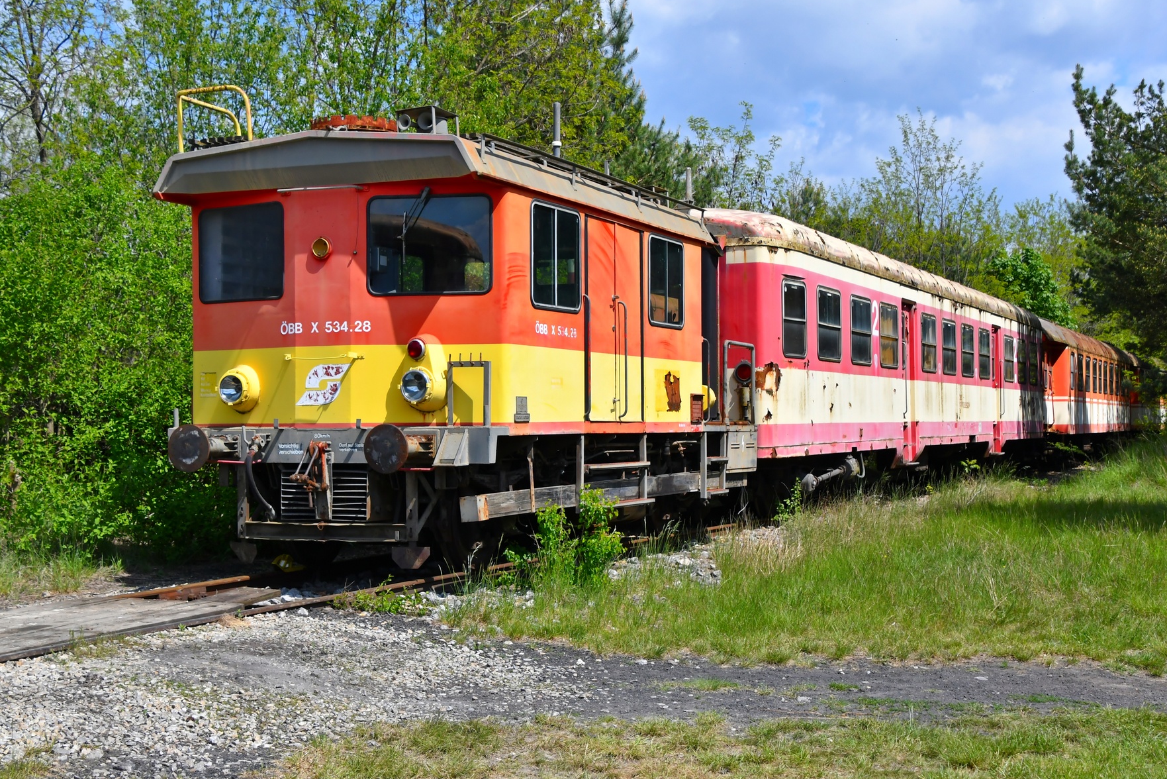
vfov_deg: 27.5
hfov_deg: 40.3
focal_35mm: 49
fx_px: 1589
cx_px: 598
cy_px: 364
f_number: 7.1
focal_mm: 30
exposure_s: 1/1600
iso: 400
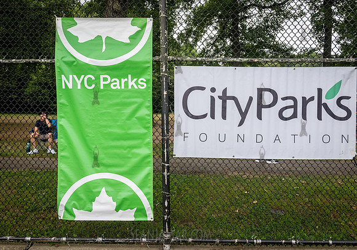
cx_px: 163
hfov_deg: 60.6
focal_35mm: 30
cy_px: 120
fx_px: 305
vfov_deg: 44.5
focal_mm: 28
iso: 1600
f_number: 5
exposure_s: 1/4000
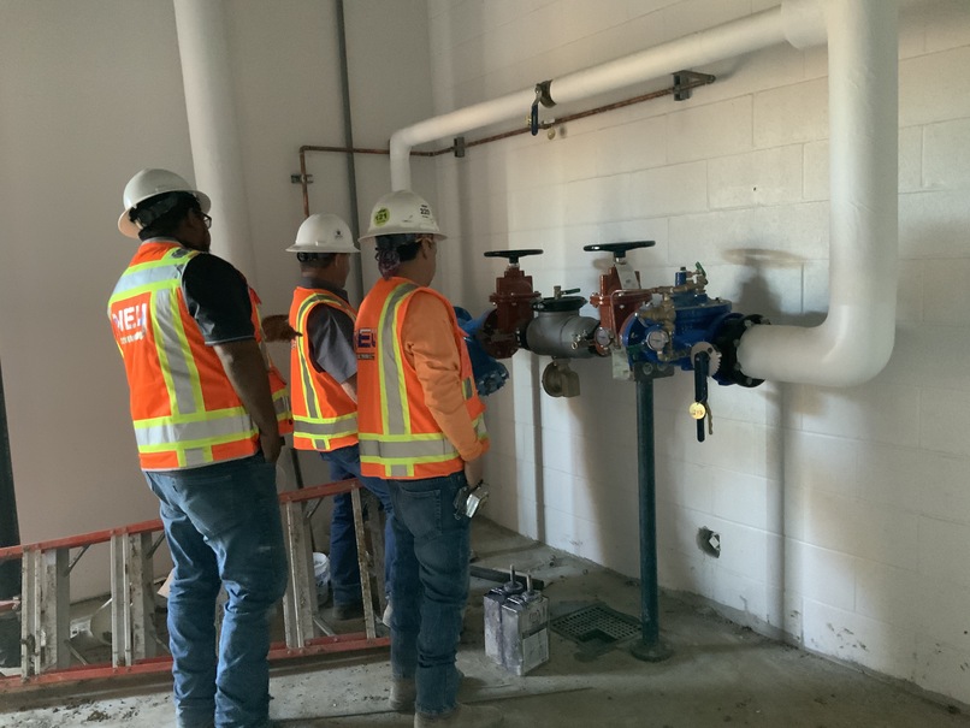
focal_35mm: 29
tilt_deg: -8.0
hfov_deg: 61.6
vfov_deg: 48.3
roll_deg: +3.1
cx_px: 485
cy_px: 364
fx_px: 813
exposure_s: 1/30
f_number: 1.8
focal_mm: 3
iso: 320
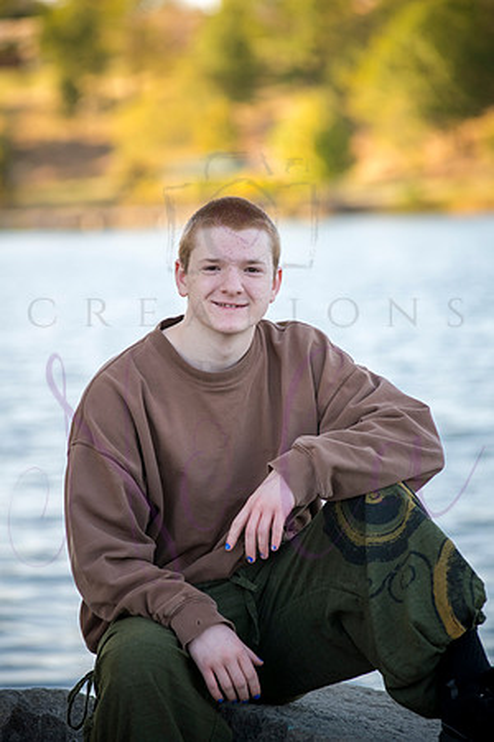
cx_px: 247
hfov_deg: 8.9
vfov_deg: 13.2
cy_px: 371
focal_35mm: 155
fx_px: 3190
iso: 400
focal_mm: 155
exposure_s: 1/640
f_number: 4.5
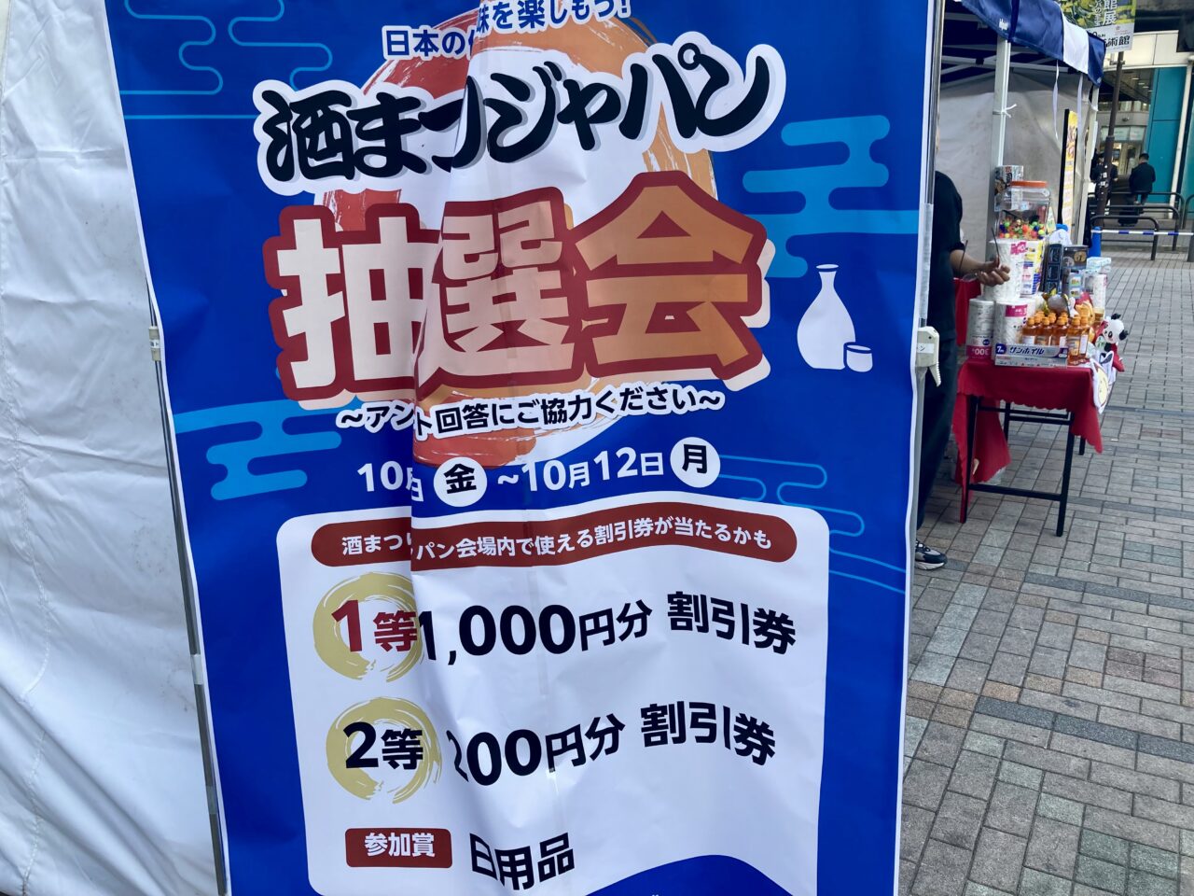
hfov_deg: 63.4
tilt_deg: -15.4
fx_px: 966
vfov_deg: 49.7
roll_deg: -0.2
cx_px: 597
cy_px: 448
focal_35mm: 28
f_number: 1.8
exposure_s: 1/122
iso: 20
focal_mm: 3.99
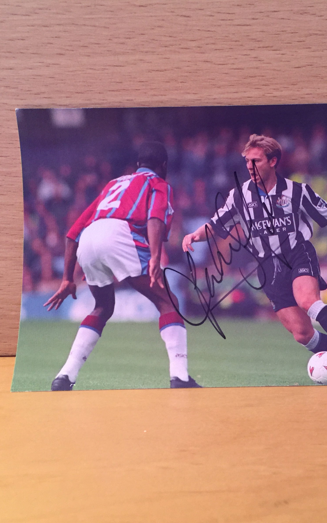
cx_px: 226
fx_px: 599
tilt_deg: -9.0
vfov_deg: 47.2
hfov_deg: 30.2
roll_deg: -0.6
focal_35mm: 42
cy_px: 268
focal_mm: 4.15
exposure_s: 1/10
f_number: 2.2
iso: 100
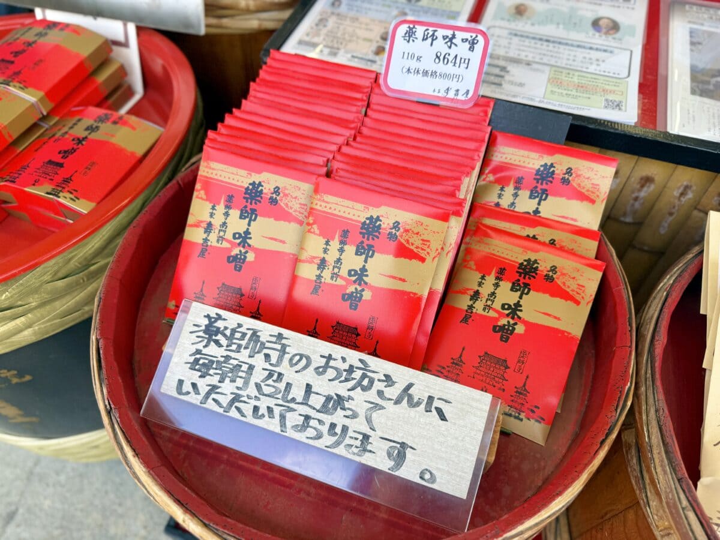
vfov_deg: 56.8
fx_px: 499
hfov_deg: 71.6
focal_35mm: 24
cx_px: 360
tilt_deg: -50.0
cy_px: 270
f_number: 1.78
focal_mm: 6.76
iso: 80
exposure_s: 1/622
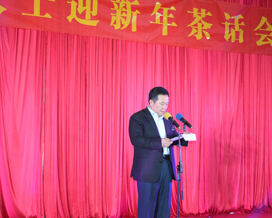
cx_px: 162
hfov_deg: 27.5
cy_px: 108
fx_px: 555
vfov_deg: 22.2
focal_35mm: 69
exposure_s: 1/100
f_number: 6.3
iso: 800
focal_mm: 40
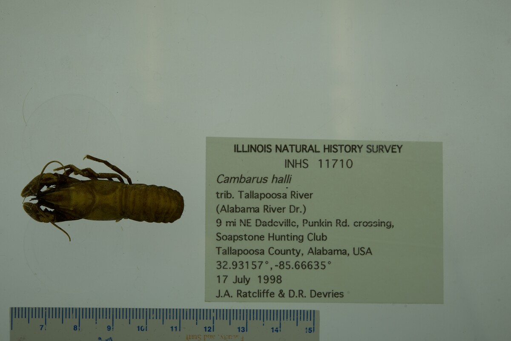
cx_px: 256
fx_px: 852
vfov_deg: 22.6
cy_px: 170
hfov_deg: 33.4
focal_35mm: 60
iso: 100
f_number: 10
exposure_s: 1/160
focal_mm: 60
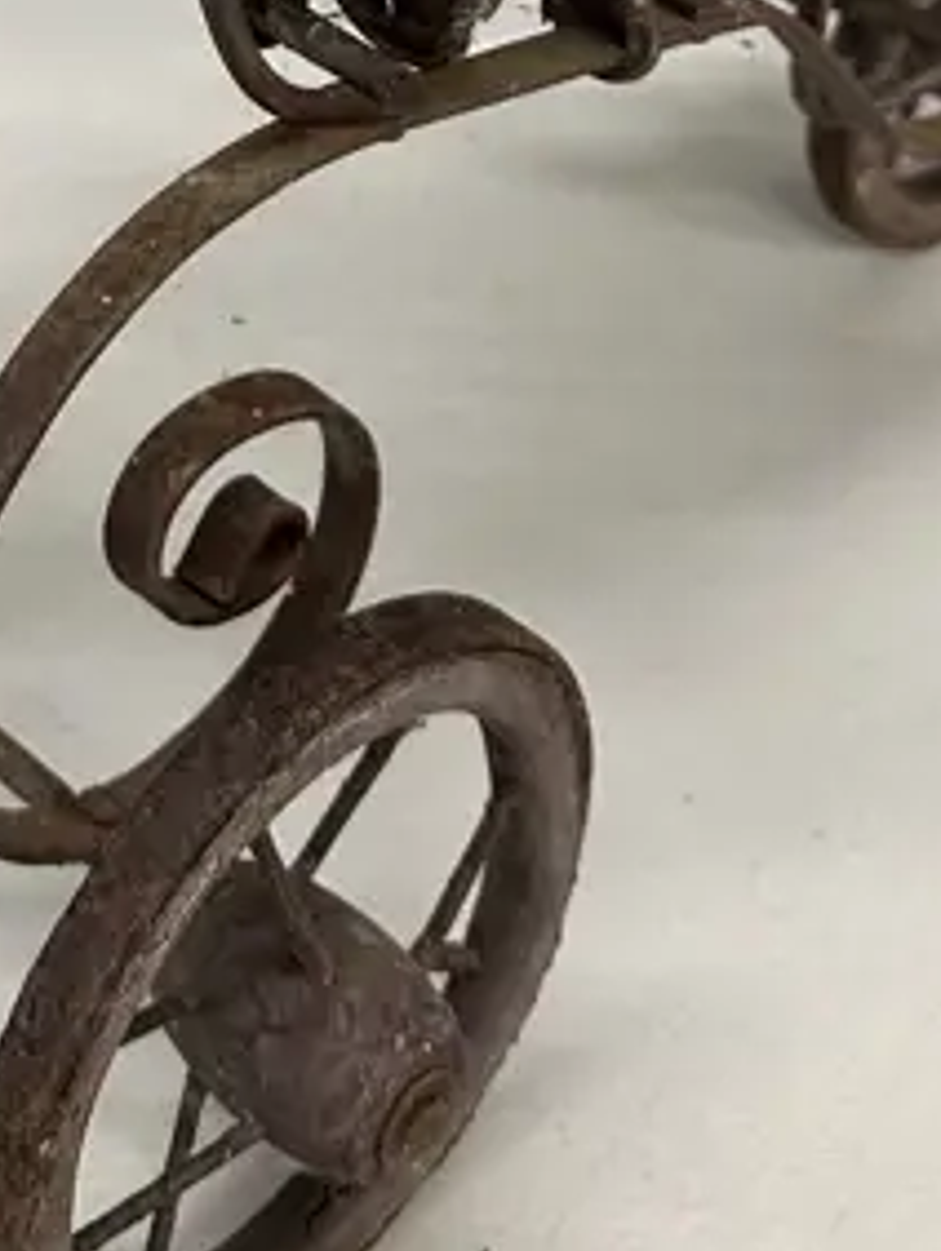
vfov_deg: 20.6
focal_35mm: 87
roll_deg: +0.0
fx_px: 3149
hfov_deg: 16.7
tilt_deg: -25.4
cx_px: 22
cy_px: -364
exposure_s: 1/100
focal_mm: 6.86
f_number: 1.78
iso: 200
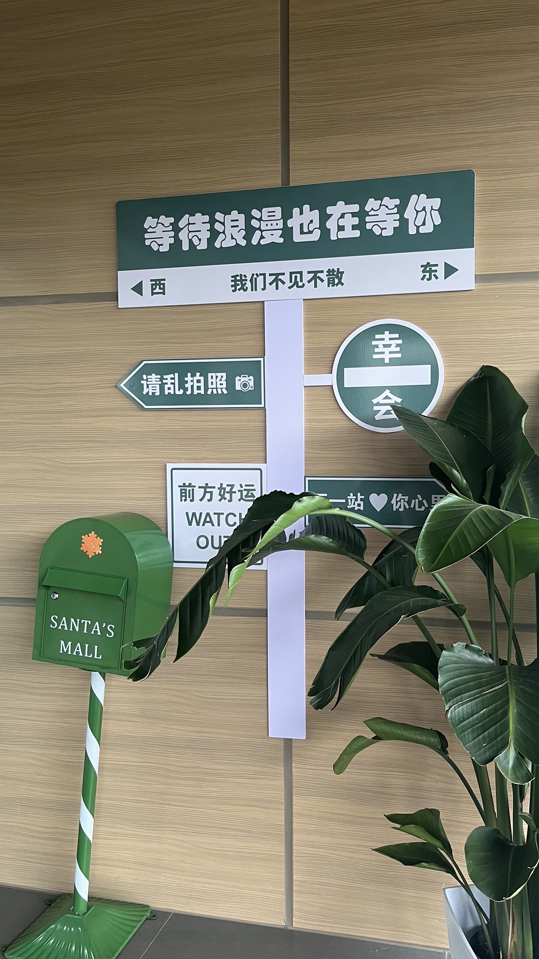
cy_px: 485
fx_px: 737
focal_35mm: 29
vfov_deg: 66.1
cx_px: 334
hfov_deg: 39.9
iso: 125
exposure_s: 1/73
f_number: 1.6
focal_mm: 5.1
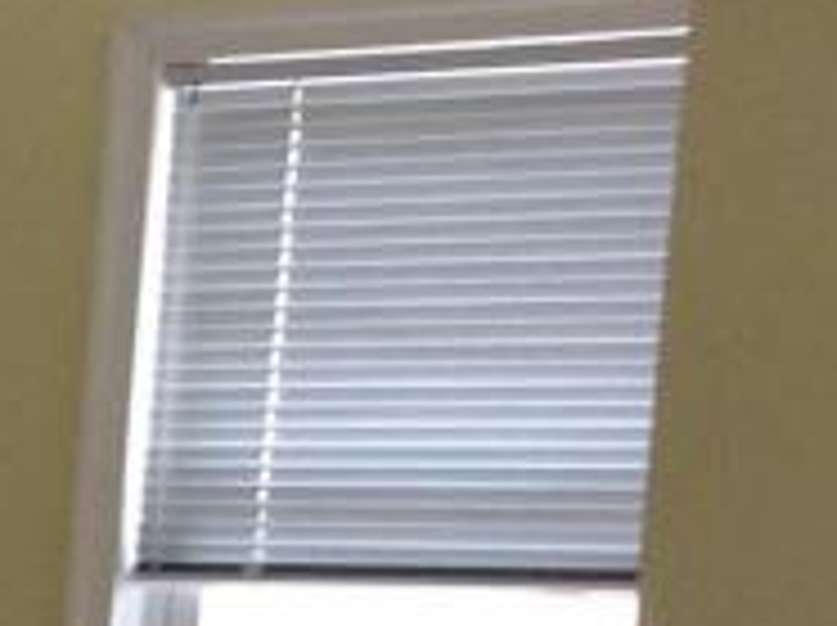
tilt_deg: -10.0
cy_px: 1193
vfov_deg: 8.0
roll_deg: -0.8
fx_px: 4274
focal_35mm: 177
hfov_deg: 10.0
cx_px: -1084
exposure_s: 1/30
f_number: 2.4
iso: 32
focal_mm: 3.3
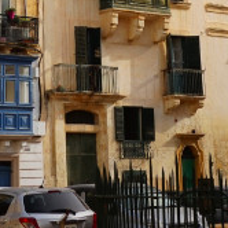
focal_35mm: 123
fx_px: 917
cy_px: -97
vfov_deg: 13.5
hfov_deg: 14.2
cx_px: 74
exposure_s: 1/80
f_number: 14
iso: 100
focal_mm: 20
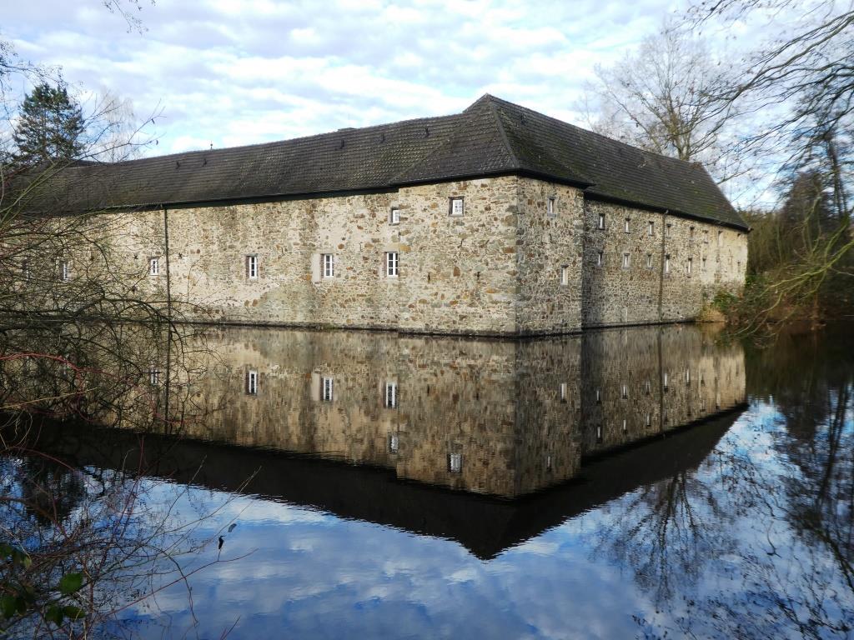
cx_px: 427
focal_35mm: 33
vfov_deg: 42.9
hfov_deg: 55.4
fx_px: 814
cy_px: 320
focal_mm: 5.8
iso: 80
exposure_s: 1/200
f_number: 3.6
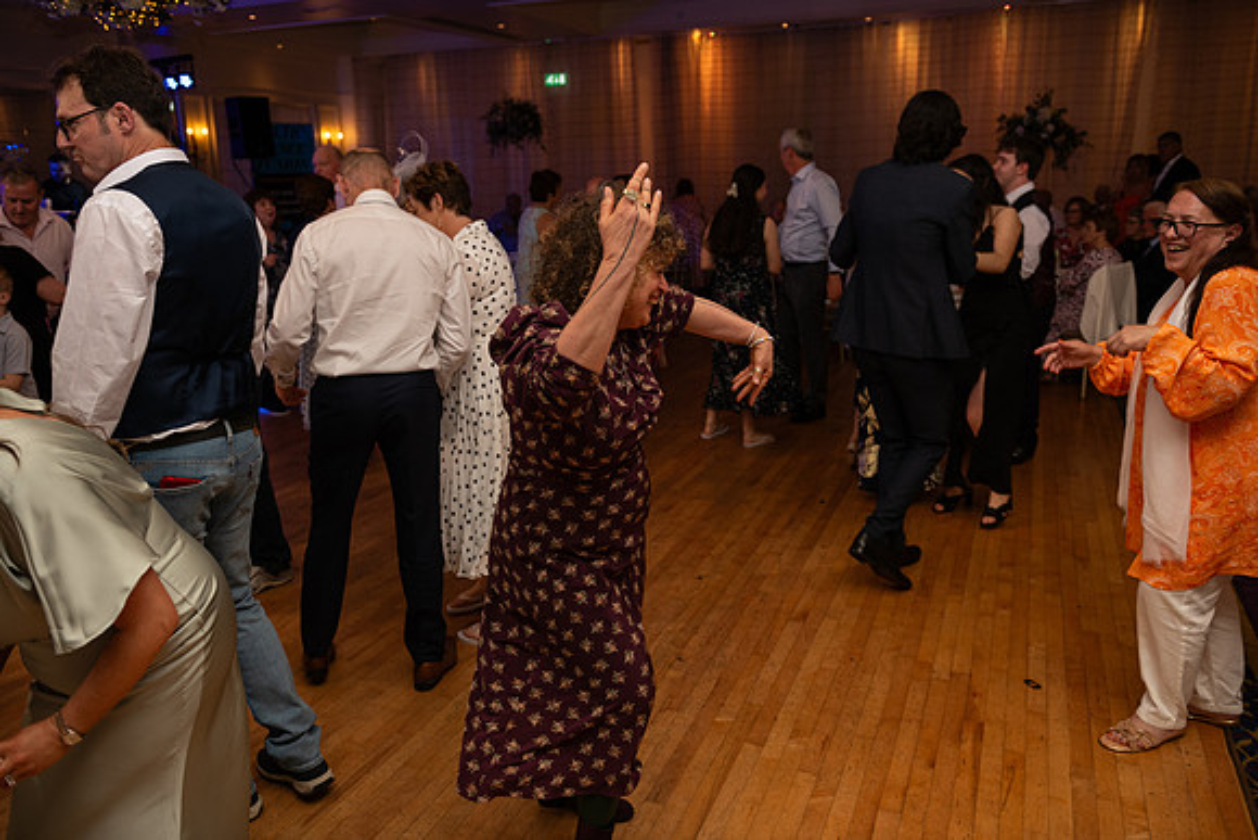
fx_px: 1014
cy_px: 420
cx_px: 629
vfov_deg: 45.0
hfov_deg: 63.6
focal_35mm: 29
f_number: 3.5
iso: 500
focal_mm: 29
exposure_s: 1/160
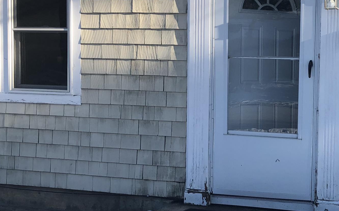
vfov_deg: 18.9
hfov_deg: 28.9
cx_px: 288
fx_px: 637
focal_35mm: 69
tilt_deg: -2.7
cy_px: 105
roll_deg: -0.2
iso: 20
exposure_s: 1/656
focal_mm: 3.99
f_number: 1.8
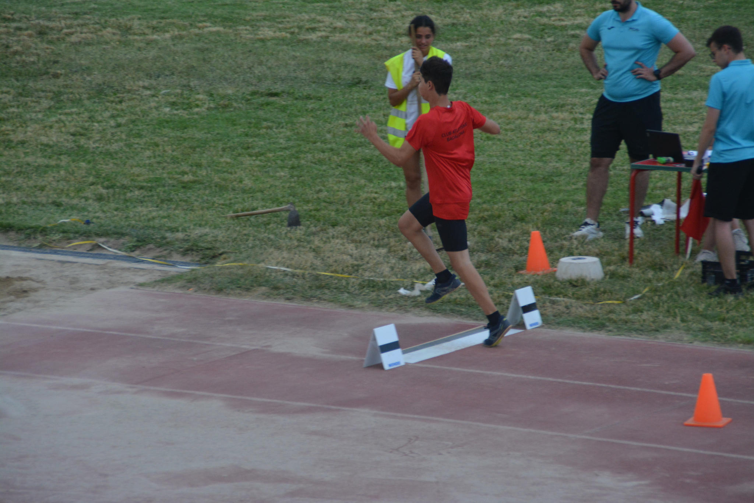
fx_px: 6282
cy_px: 252
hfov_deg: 6.9
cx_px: 377
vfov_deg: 4.6
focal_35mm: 300
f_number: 6.3
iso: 1100
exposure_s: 1/500
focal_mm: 200
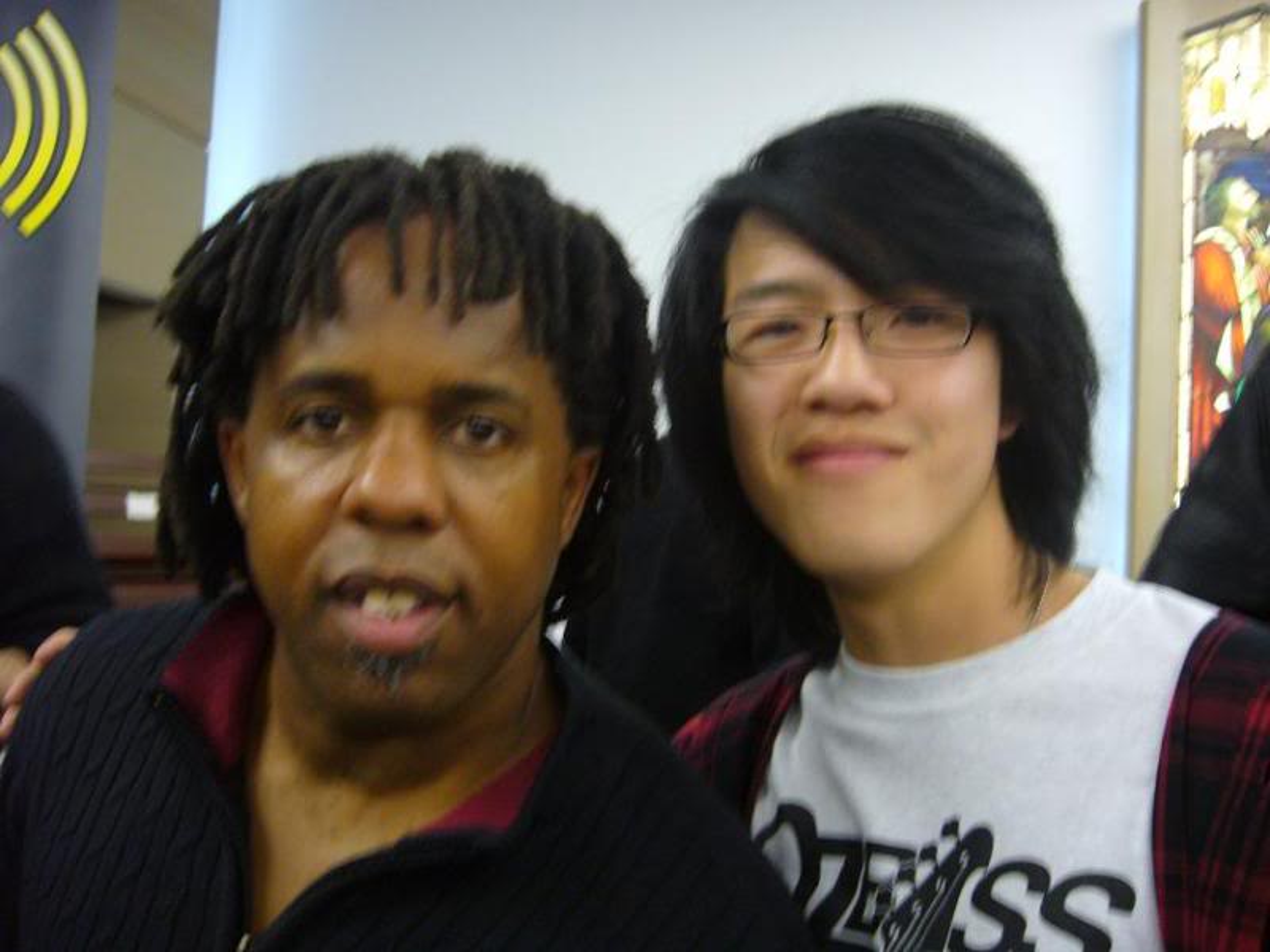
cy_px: 476
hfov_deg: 52.6
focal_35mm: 35
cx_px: 635
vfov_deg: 40.7
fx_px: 1284
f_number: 2.8
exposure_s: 1/15
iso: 200
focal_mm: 5.8
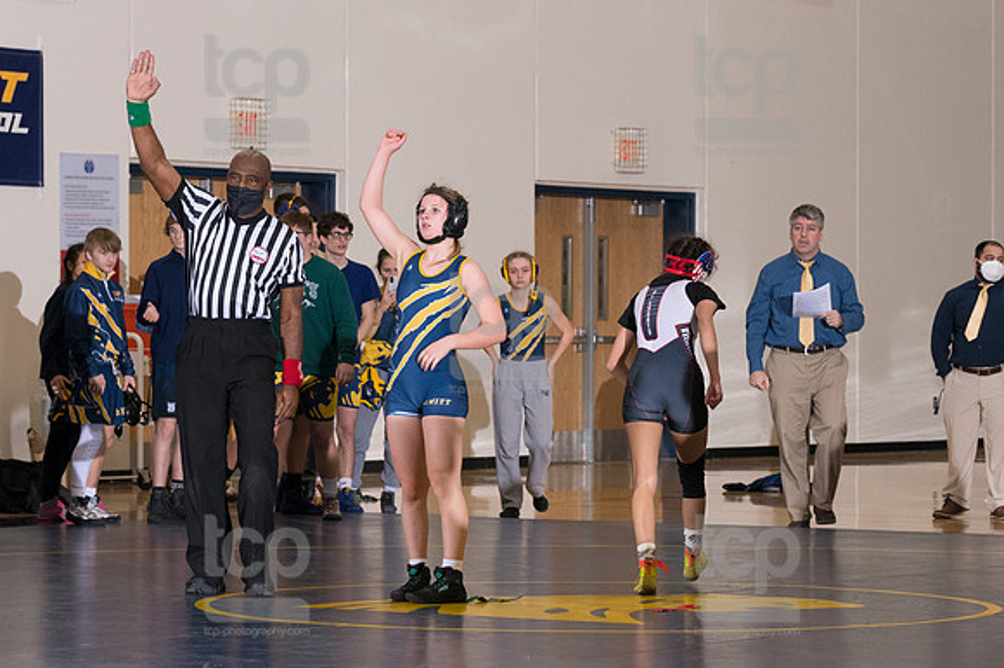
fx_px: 4264
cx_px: 502
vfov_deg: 9.0
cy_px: 334
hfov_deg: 13.4
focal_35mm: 153
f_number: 5.6
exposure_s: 1/250
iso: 2000
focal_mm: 102
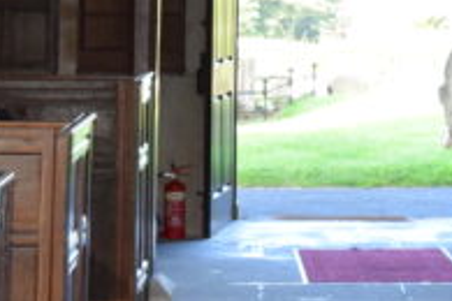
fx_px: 1783
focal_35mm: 142
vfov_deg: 9.1
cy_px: -286
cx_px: 394
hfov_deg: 14.3
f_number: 5.6
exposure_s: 1/125
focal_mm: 18
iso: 800
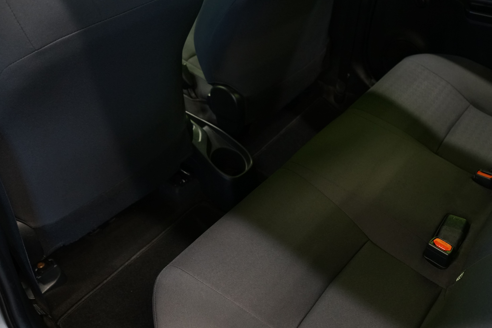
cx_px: 296
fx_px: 465
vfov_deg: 38.8
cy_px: 180
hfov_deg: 55.4
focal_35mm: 34
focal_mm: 28
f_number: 5
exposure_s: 1/20
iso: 2000
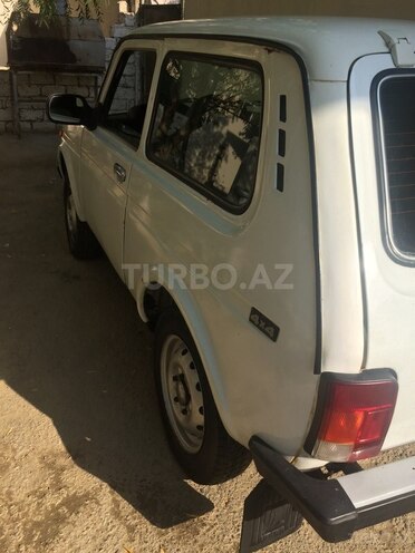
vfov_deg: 61.7
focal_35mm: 29
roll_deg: -3.4
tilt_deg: -22.0
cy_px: 276
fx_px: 464
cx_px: 208
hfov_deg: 48.2
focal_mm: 4.15
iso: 32
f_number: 2.2
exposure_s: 1/1325
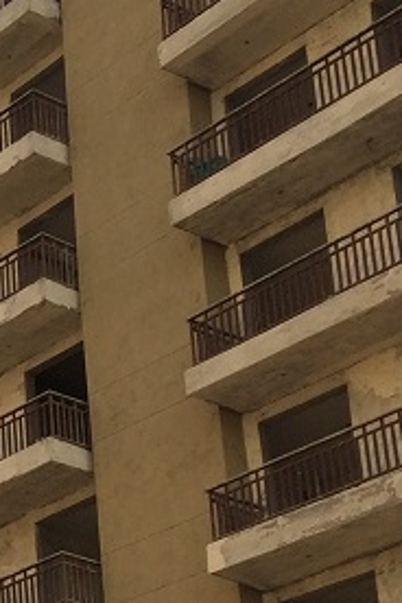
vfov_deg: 17.9
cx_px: -374
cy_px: 575
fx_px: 1876
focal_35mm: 112
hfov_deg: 11.2
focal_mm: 4.15
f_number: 2.2
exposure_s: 1/774
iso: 32
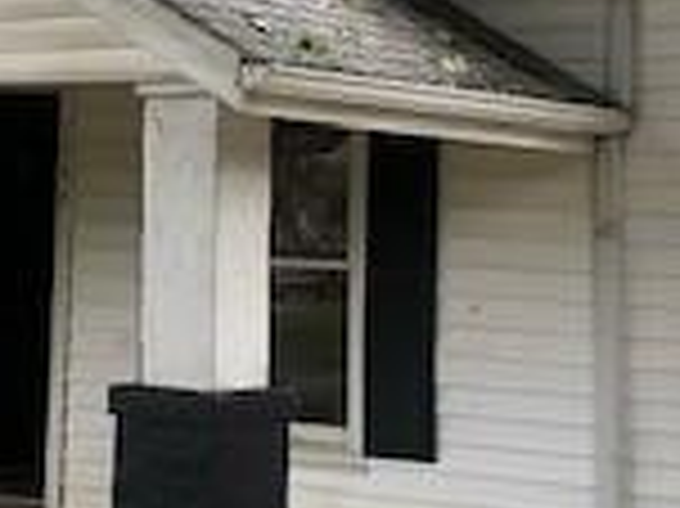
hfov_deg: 16.4
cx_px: 126
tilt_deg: +1.9
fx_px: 2336
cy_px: 126
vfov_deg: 12.4
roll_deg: -1.8
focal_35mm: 119
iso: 20
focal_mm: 3.99
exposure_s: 1/126
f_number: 1.8
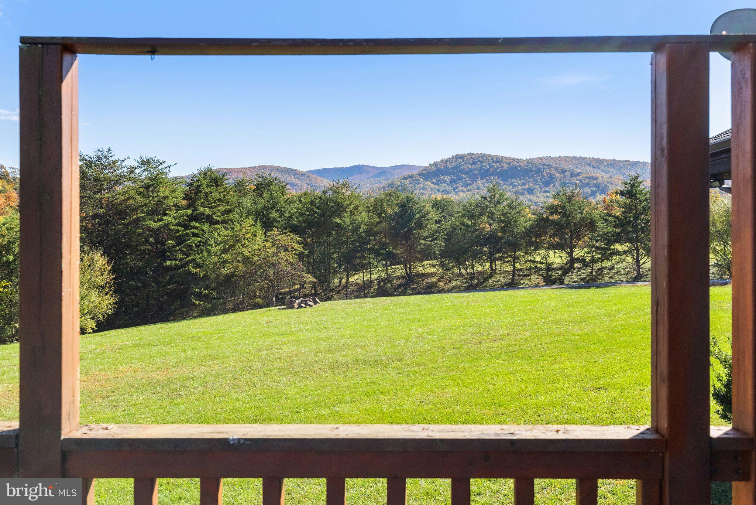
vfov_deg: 37.9
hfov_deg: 54.4
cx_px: 378
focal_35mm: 35
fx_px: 735
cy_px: 252
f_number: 10
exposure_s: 1/800
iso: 640
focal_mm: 35
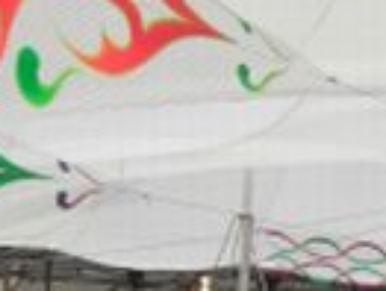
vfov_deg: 6.9
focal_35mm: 217
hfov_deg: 8.9
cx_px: 569
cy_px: 234
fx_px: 2426
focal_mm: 7.9
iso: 80
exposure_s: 1/200
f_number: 8
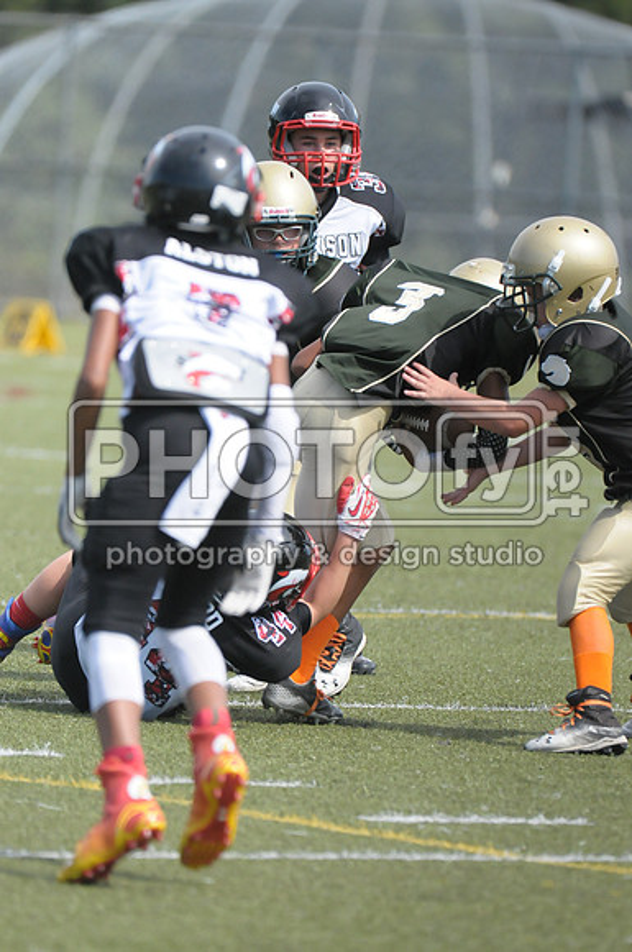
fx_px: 11885
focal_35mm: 450
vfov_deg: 4.6
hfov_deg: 3.0
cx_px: 316
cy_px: 476
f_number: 4
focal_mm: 300
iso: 1600
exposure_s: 1/8000
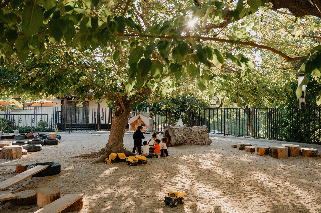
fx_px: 272
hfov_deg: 61.1
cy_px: 106
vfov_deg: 42.9
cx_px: 160
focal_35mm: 30
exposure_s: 1/800
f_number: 5
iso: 1000
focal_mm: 30.5
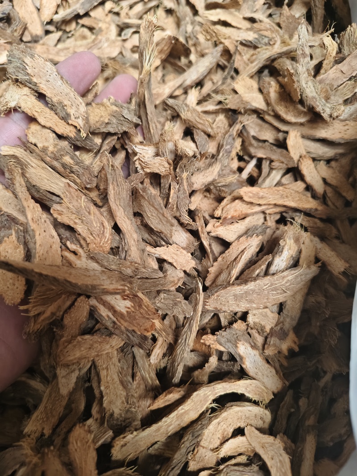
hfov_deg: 58.9
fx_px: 316
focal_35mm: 23
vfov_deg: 73.9
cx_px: 178
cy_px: 238
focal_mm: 5.56
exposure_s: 1/251
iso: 3543
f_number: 1.88
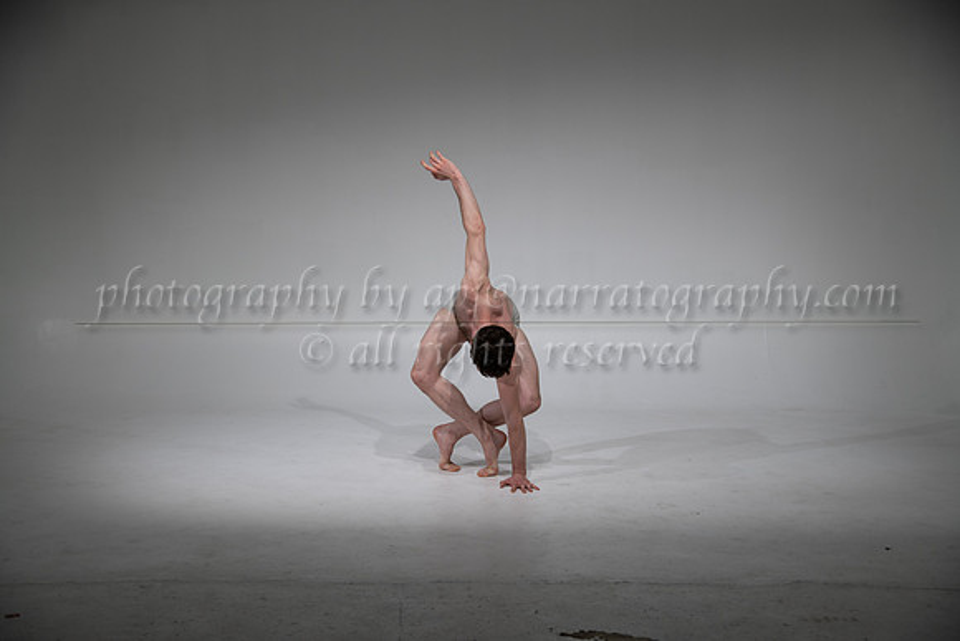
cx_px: 480
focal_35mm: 48
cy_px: 320
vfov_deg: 28.1
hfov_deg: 41.1
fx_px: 1280
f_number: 4
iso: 400
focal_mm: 48
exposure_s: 1/250
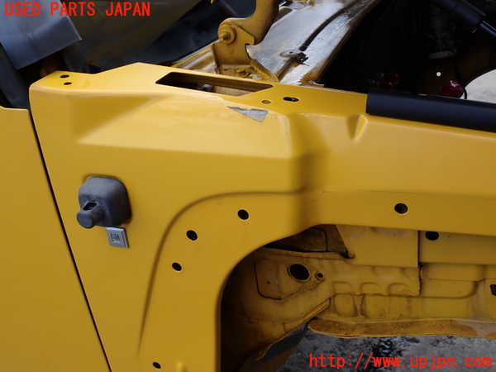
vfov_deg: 35.1
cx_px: 248
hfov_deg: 45.8
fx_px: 587
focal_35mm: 41
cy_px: 186
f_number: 4
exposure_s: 1/320
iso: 100
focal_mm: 7.31
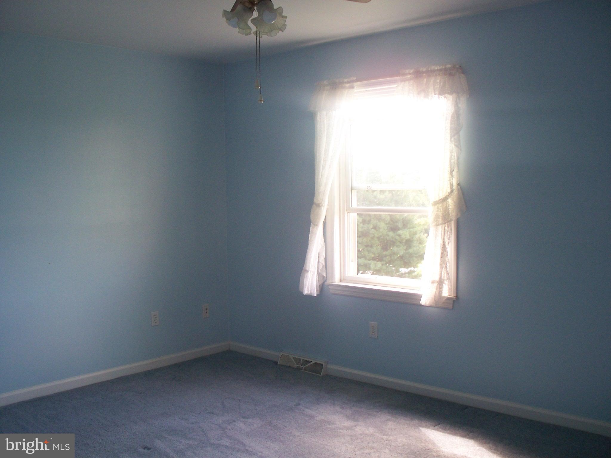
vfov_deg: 39.7
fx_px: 635
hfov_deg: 51.4
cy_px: 229
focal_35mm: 36
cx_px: 306
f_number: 2.8
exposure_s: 1/60
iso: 160
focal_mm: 7.54
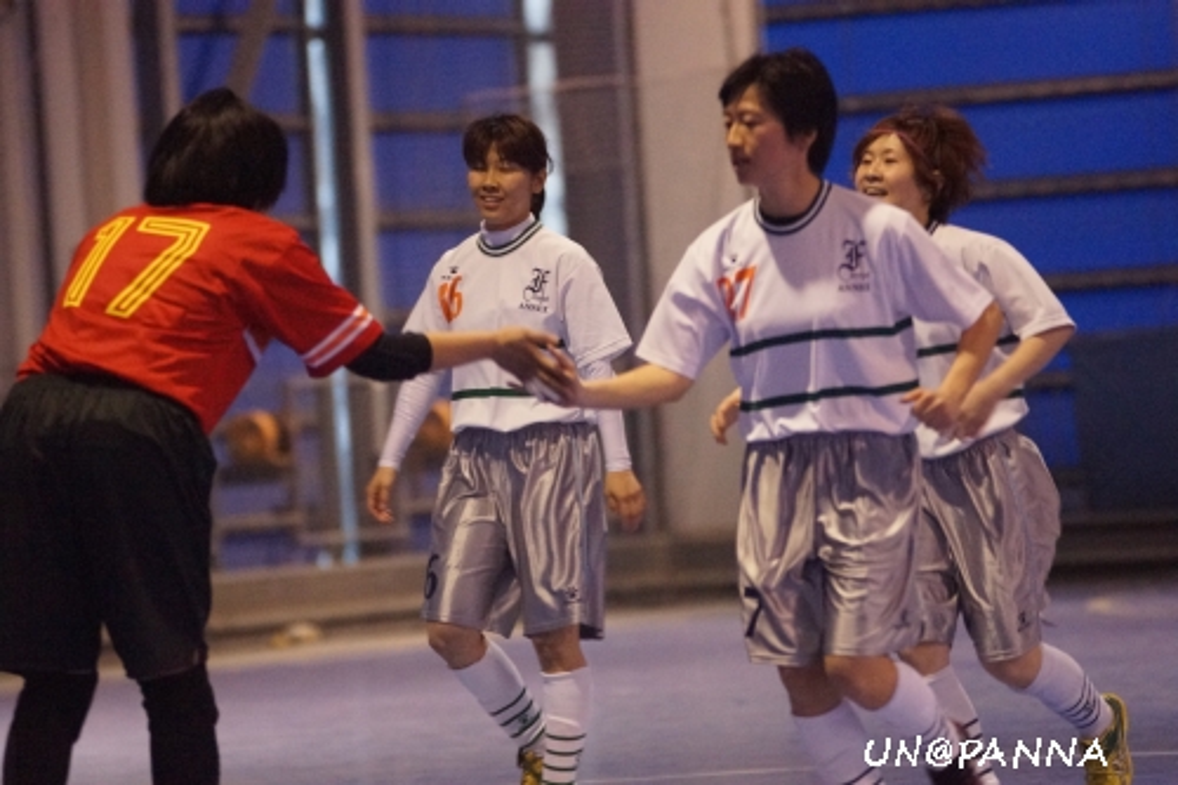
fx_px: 9813
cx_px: 589
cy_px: 392
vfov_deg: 4.6
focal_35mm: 300
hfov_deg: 6.9
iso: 4000
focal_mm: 200
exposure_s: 1/125
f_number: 2.8
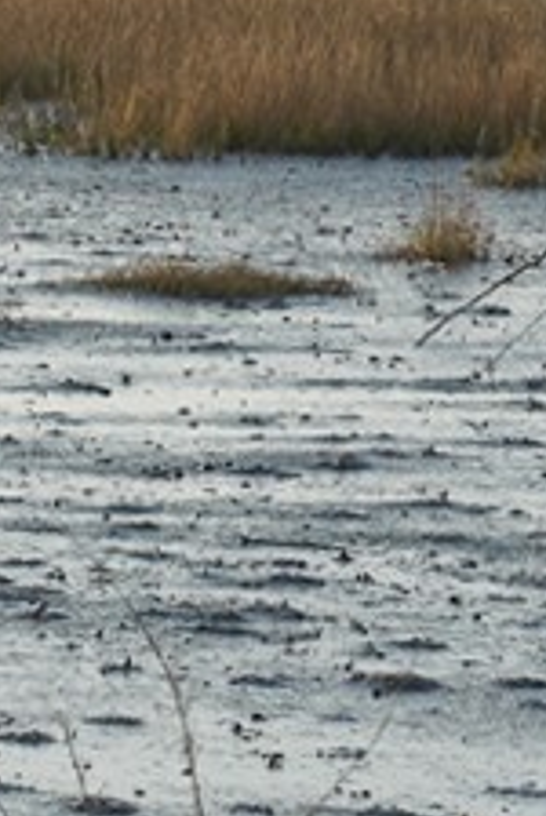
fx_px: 6872
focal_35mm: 303
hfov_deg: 4.1
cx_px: -2137
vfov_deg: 6.8
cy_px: 896
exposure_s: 1/100
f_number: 10
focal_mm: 34
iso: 100
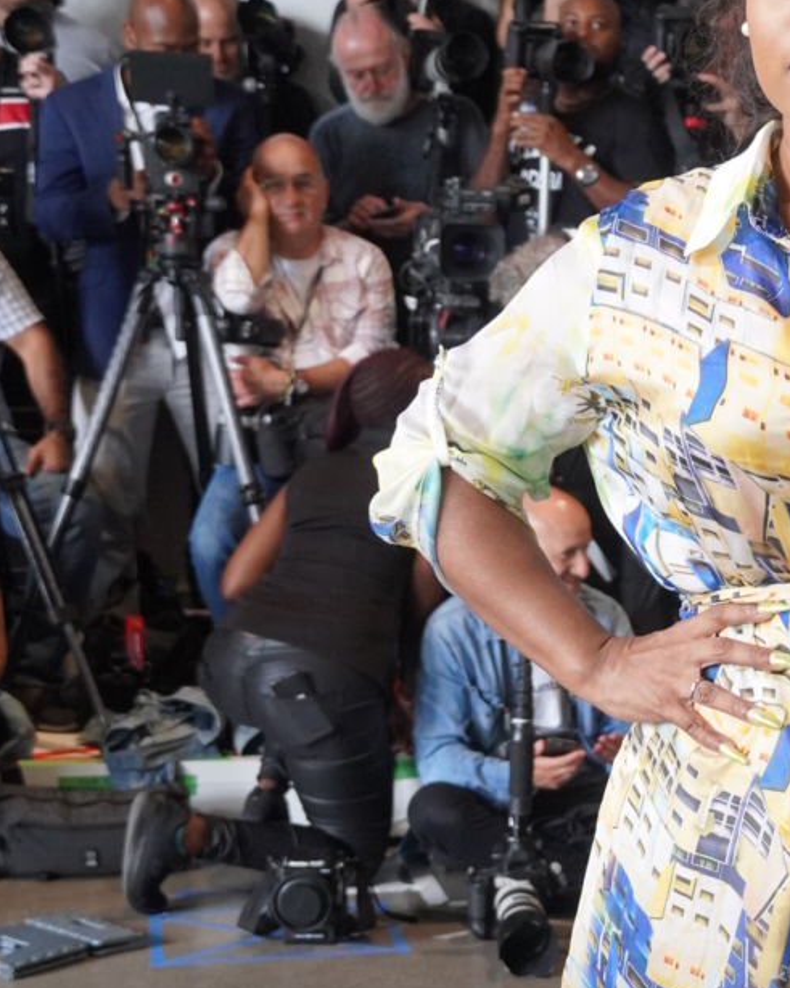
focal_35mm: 85
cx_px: 761
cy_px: 779
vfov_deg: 22.2
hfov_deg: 17.7
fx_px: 2492
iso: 1600
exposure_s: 1/160
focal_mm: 23
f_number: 4
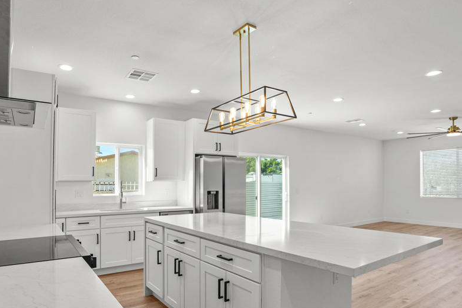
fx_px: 269
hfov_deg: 80.8
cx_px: 202
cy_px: 201
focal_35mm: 21
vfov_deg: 58.4
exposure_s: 1/10
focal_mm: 16
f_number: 8
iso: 100
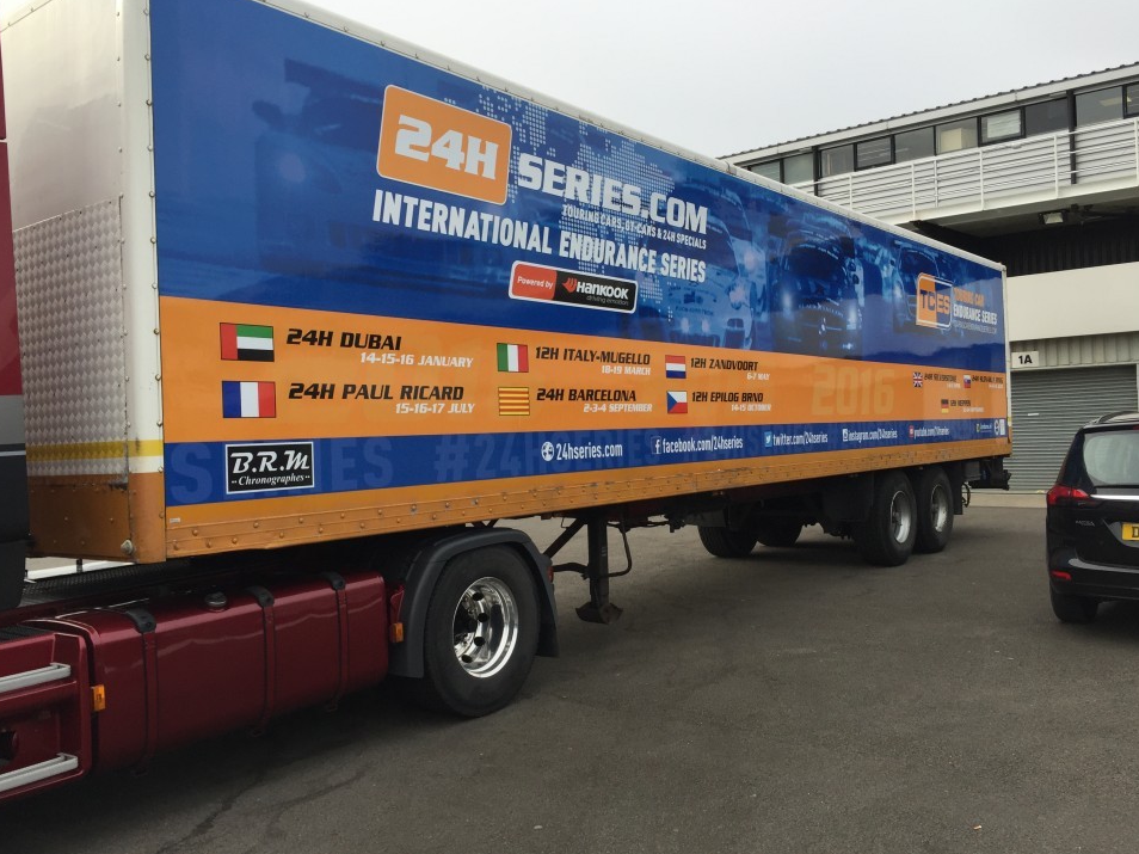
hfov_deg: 60.0
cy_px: 416
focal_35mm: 30
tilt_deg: -0.8
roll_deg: +2.0
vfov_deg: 46.8
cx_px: 576
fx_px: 987
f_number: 2.2
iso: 32
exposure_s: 1/732
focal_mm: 4.15
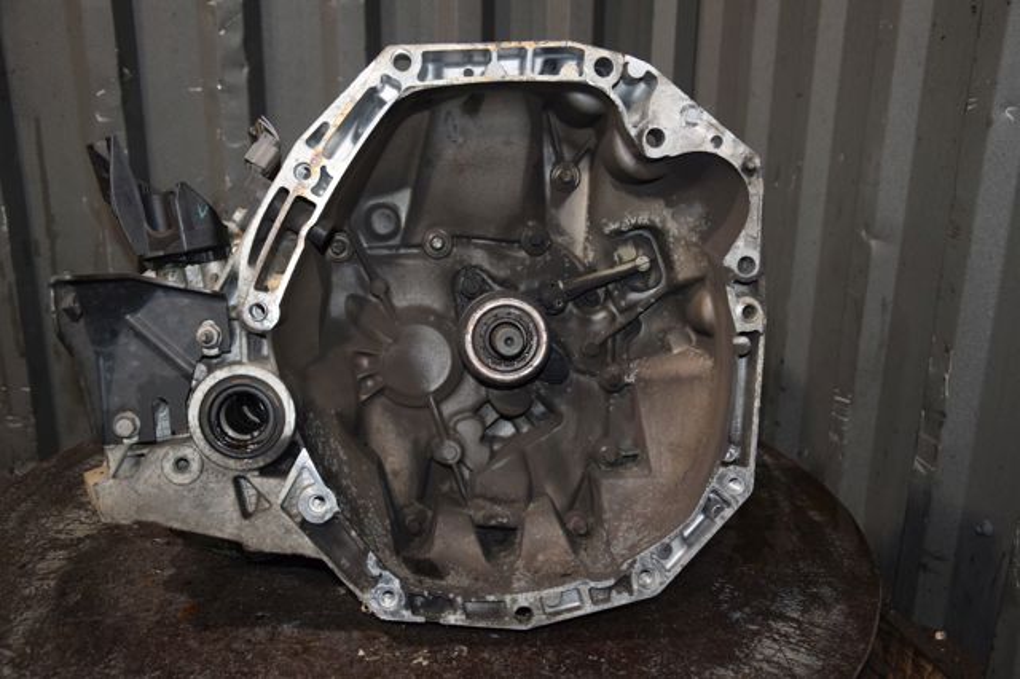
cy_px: 340
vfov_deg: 34.2
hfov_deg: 49.6
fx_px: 1104
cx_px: 510
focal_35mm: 39
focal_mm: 26
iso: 800
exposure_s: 1/60
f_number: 5
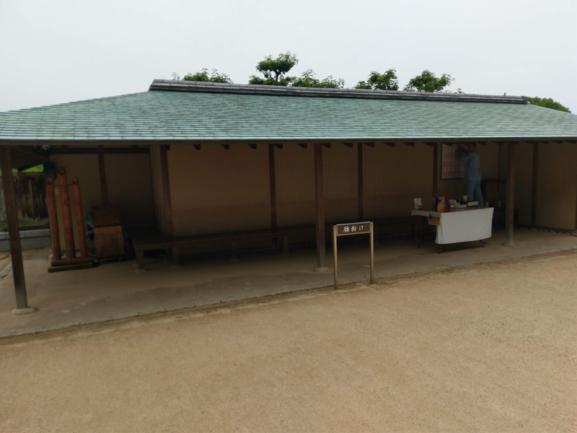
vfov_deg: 53.1
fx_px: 433
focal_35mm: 26
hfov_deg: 67.3
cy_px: 216
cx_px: 288
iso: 100
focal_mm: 4.58
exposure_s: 1/1846
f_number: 1.8
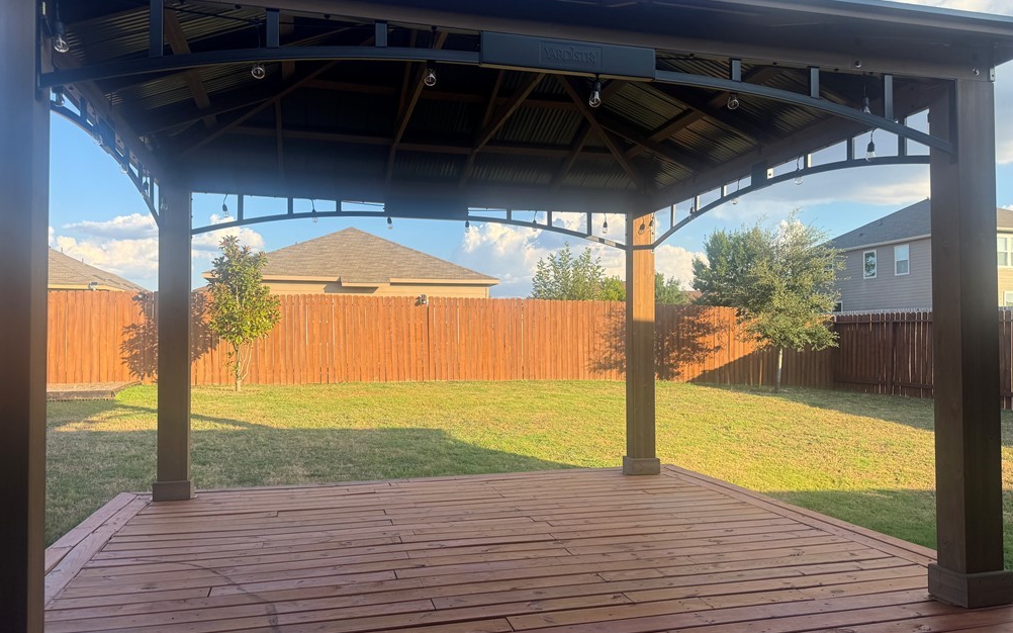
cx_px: 497
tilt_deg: +0.0
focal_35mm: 26
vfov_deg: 47.6
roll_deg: -0.6
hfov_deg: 70.4
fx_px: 718
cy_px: 325
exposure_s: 1/1339
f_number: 1.78
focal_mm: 6.76
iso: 80
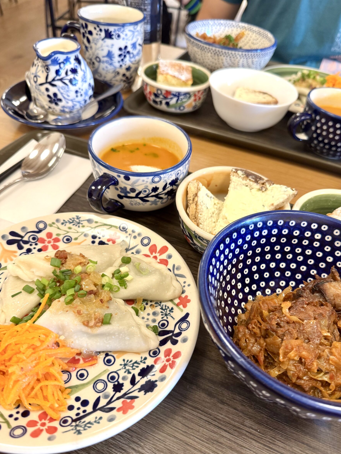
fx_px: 342
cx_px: 183
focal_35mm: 26
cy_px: 235
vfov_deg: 67.3
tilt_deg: -44.7
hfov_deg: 53.0
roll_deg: -7.6
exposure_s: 1/60
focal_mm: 6.76
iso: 160
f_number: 1.78
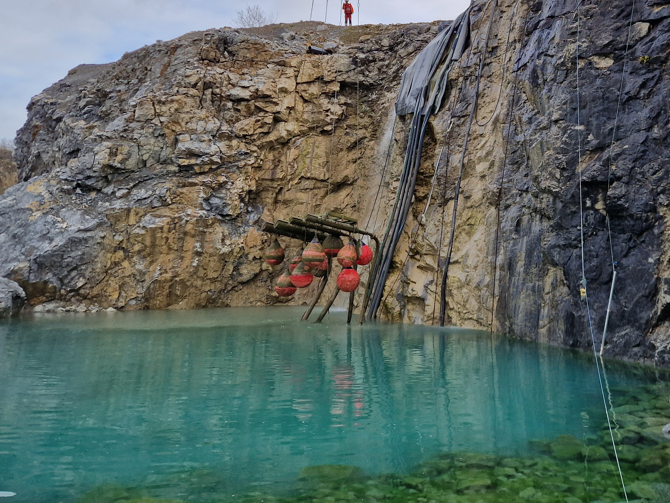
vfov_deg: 38.7
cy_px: 134
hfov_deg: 50.2
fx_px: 697
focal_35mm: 36
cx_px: 457
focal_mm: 5.4
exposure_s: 1/408
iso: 50
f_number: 1.8
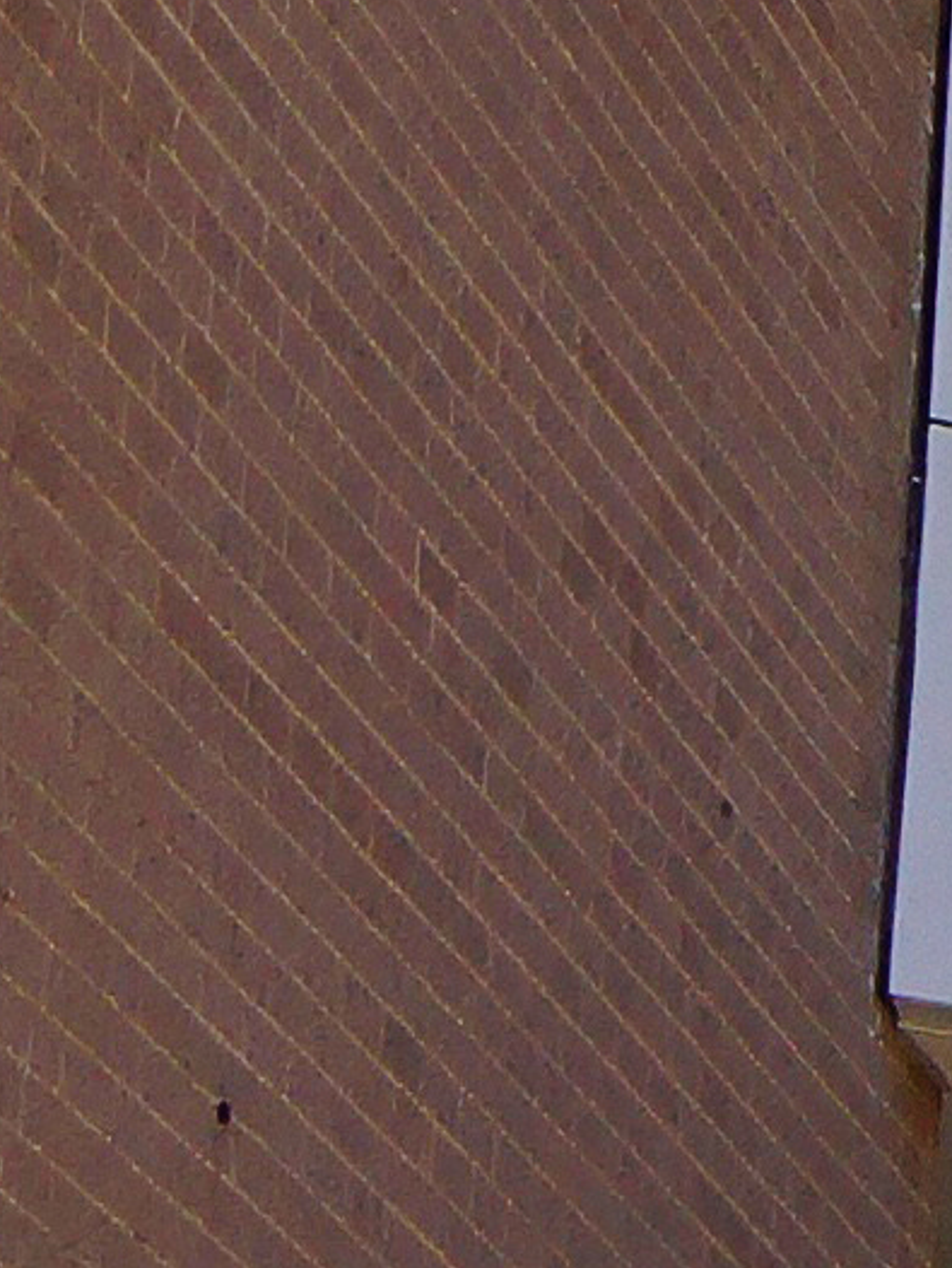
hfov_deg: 4.1
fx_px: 12054
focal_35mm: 329
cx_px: 4109
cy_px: -1620
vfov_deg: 5.8
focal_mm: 20
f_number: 13
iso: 100
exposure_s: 1/100
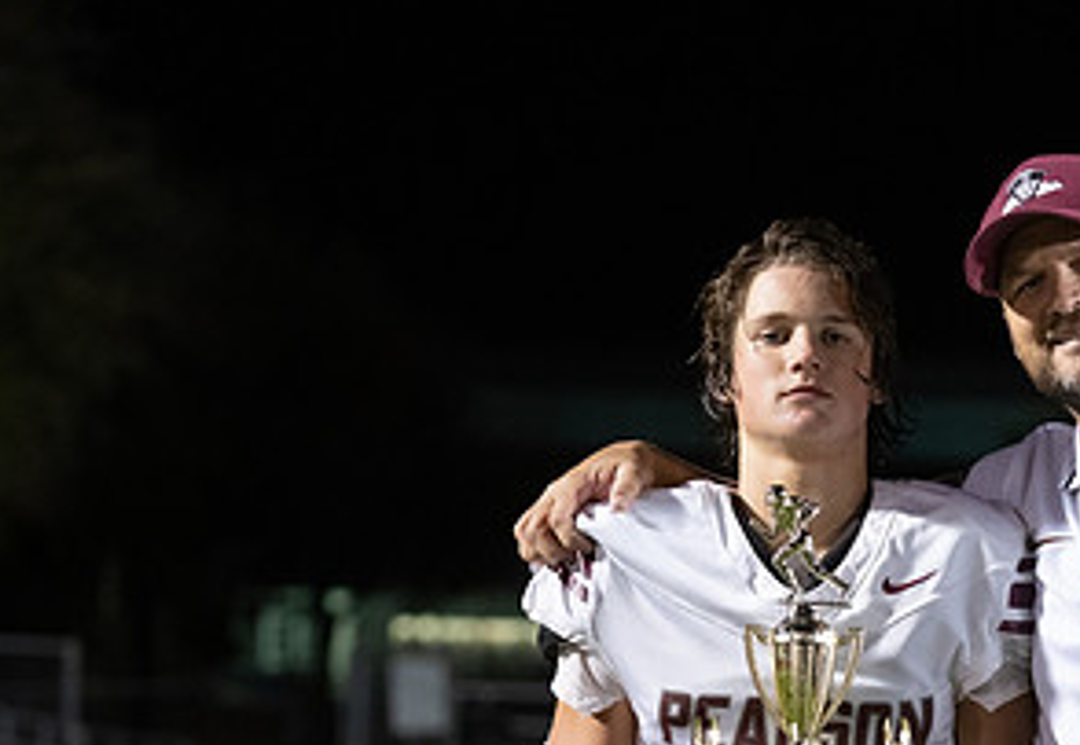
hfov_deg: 10.8
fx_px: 5672
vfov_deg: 7.5
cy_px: 709
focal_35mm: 187
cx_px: 1016
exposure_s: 1/320
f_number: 3.5
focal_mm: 88
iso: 4000
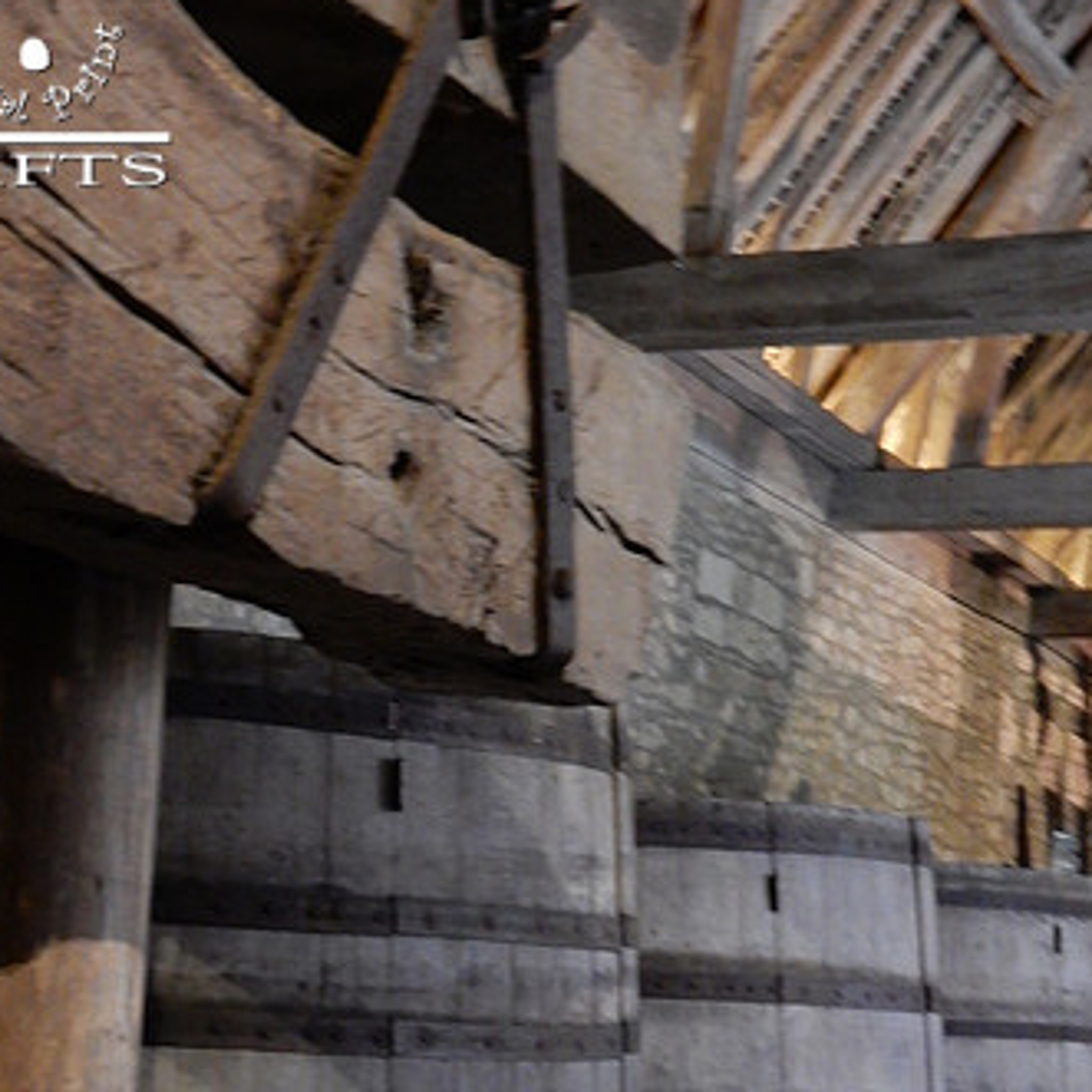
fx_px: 2820
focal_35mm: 79
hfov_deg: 21.9
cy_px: 887
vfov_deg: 21.6
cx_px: 562
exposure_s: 1/6
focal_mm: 9
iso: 800
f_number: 4.5
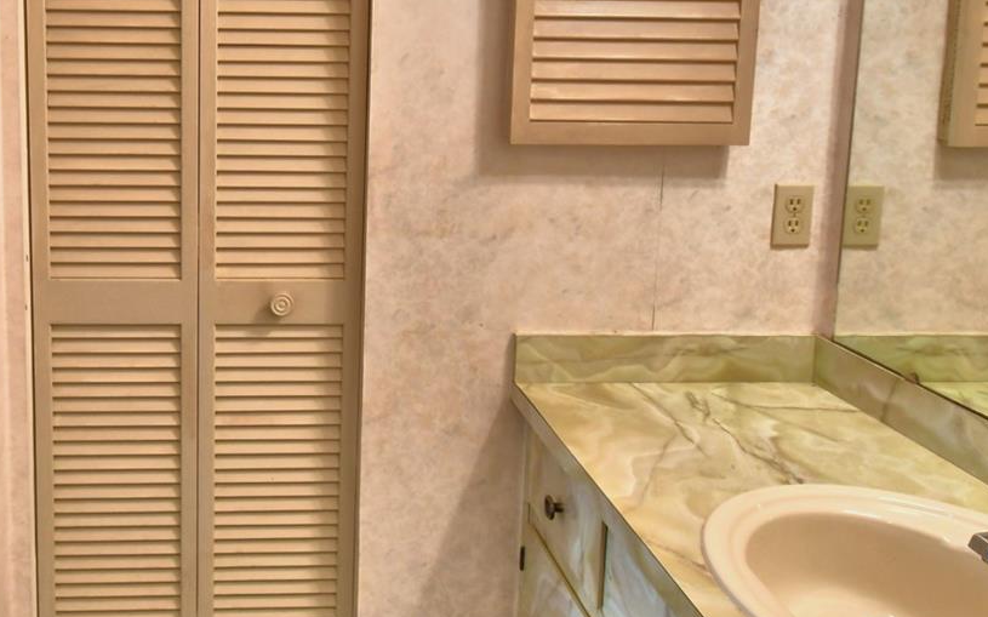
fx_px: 808
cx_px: 275
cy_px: 152
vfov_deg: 40.6
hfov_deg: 60.2
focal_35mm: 30
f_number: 4.5
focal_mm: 10
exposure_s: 1/30
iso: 400
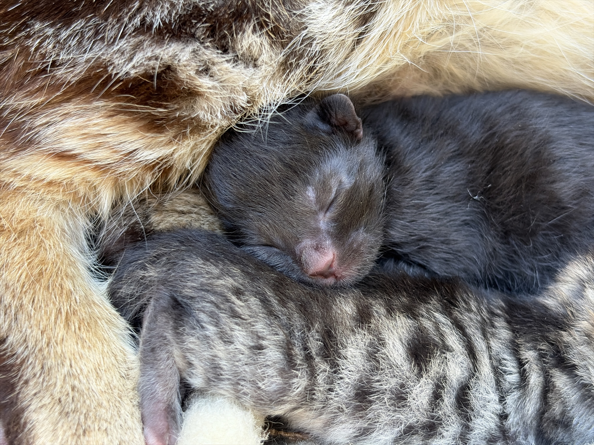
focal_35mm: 52
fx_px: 892
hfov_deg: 36.8
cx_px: 297
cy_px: 222
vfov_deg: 28.0
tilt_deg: -45.9
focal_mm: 5.96
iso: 50
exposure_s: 1/101
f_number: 1.6
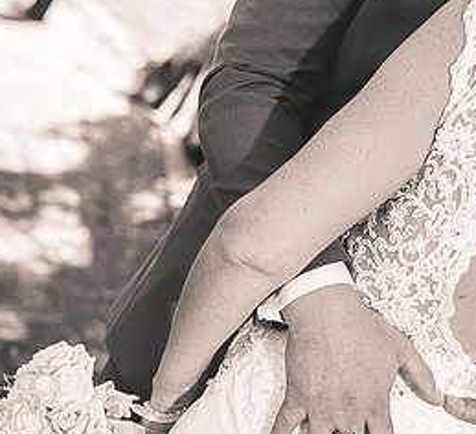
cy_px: 262
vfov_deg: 13.2
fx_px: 1875
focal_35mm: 126
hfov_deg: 14.3
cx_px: 442
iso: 100
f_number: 2.5
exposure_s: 1/500
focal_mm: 35
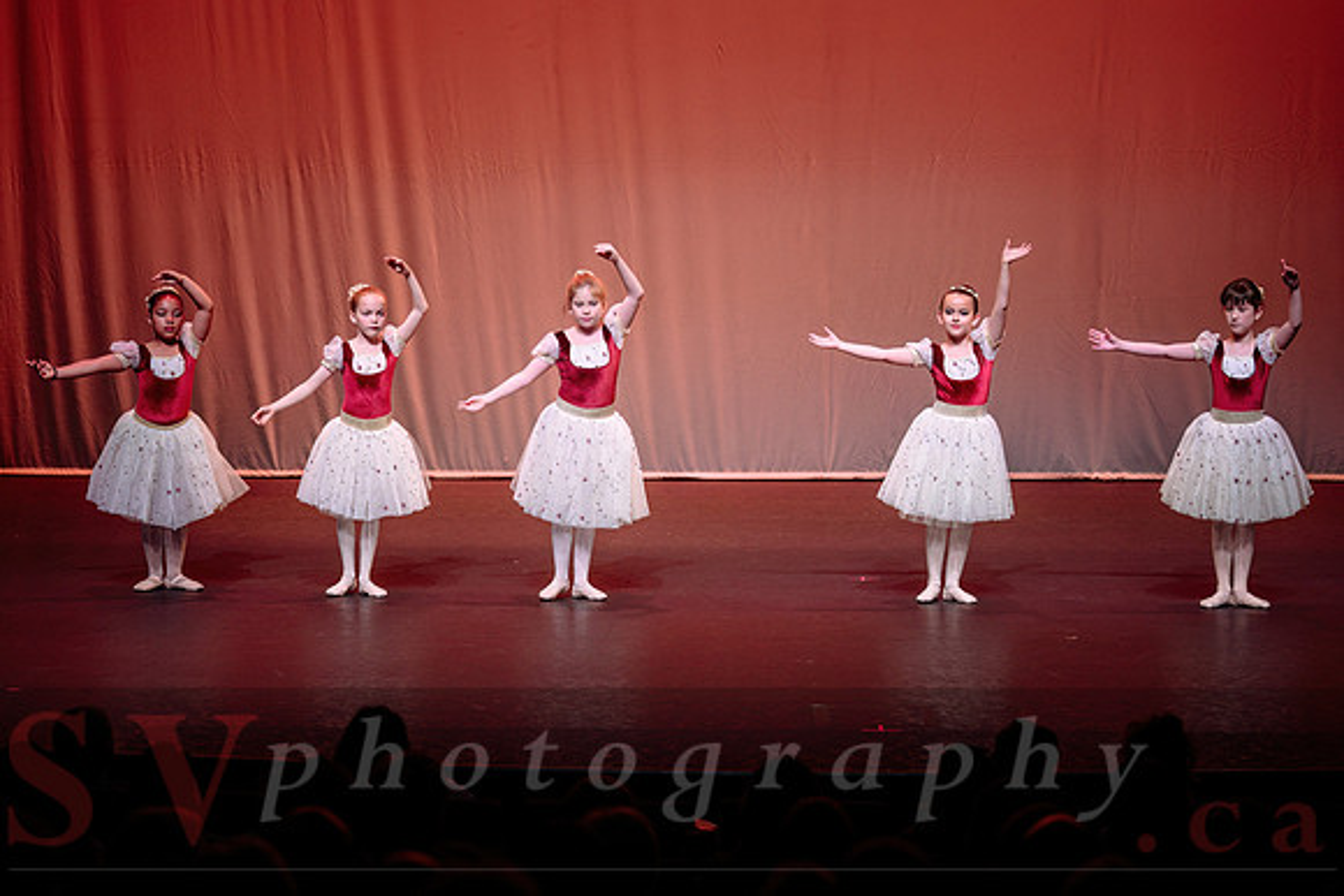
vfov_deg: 12.4
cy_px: 385
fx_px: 4138
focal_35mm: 111
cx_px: 618
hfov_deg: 18.4
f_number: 2.8
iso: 1250
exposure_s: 1/500
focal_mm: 95
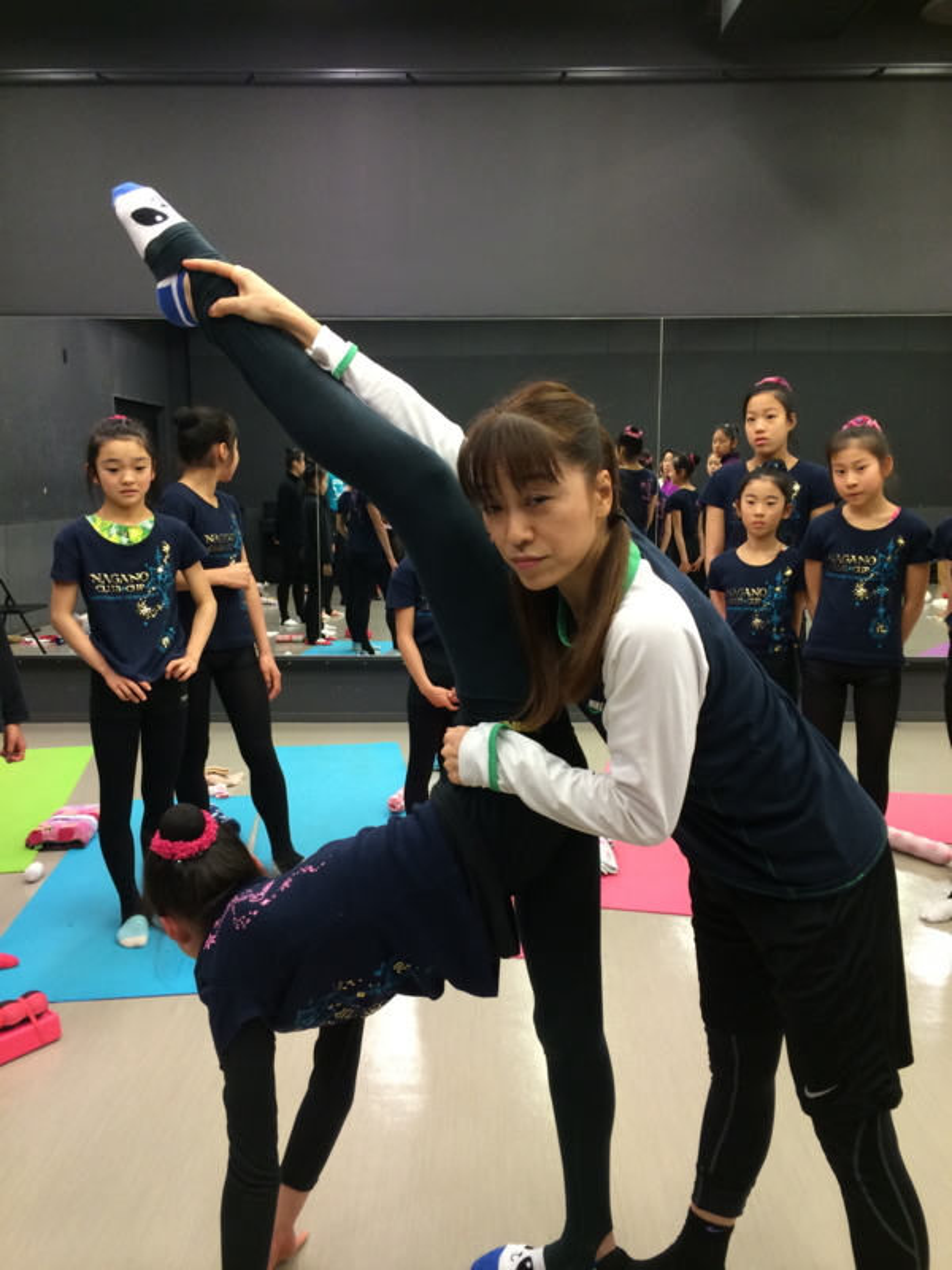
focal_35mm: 30
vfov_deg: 60.0
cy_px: 635
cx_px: 476
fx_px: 1100
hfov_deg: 46.8
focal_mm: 4.12
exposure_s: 1/30
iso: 100
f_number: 2.2
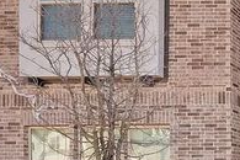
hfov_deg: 20.2
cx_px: 455
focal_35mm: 63
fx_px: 420
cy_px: 181
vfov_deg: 20.5
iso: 640
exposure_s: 1/200
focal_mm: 12
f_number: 9
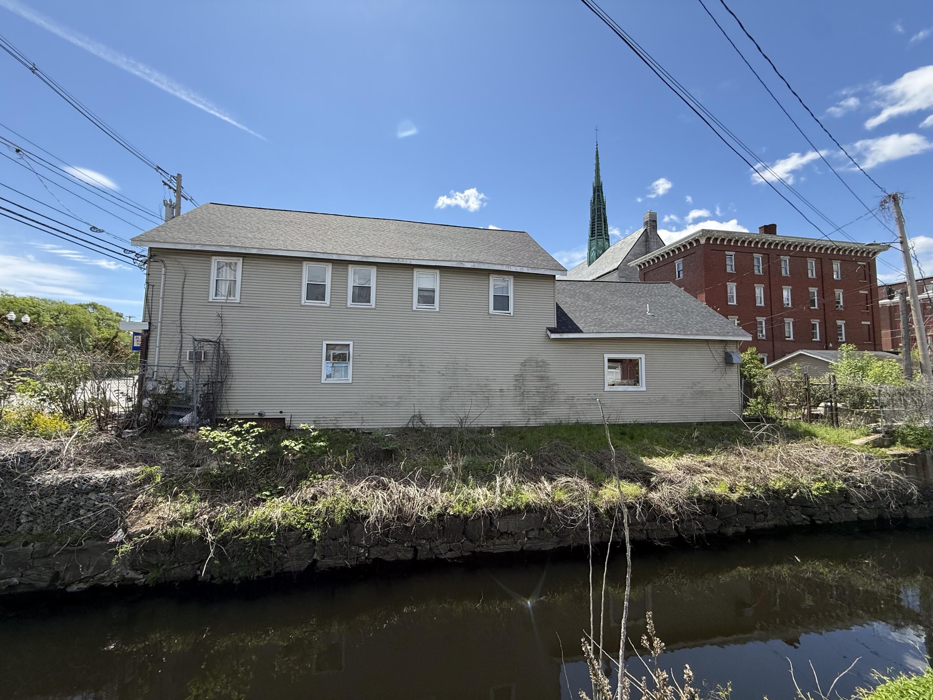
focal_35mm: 14
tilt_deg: +3.7
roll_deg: -1.1
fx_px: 377
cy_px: 350
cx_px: 466
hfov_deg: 102.1
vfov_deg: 85.7
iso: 64
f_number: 2.2
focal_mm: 2.22
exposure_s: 1/1534
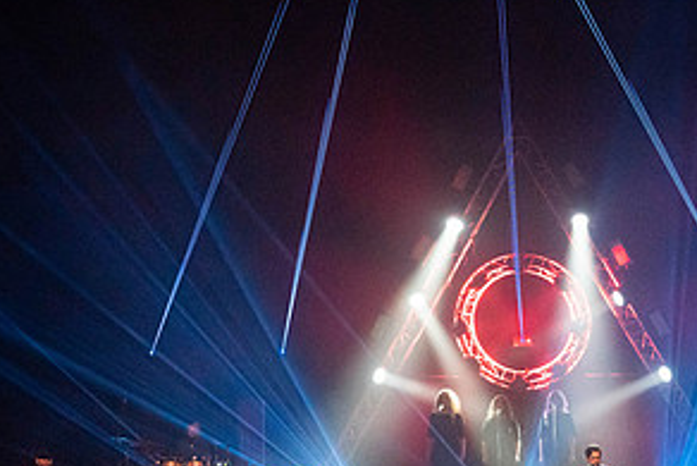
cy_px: 178
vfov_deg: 9.9
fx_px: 2692
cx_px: 444
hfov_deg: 14.7
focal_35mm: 139
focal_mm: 70
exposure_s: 1/250
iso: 8000
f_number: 5.6
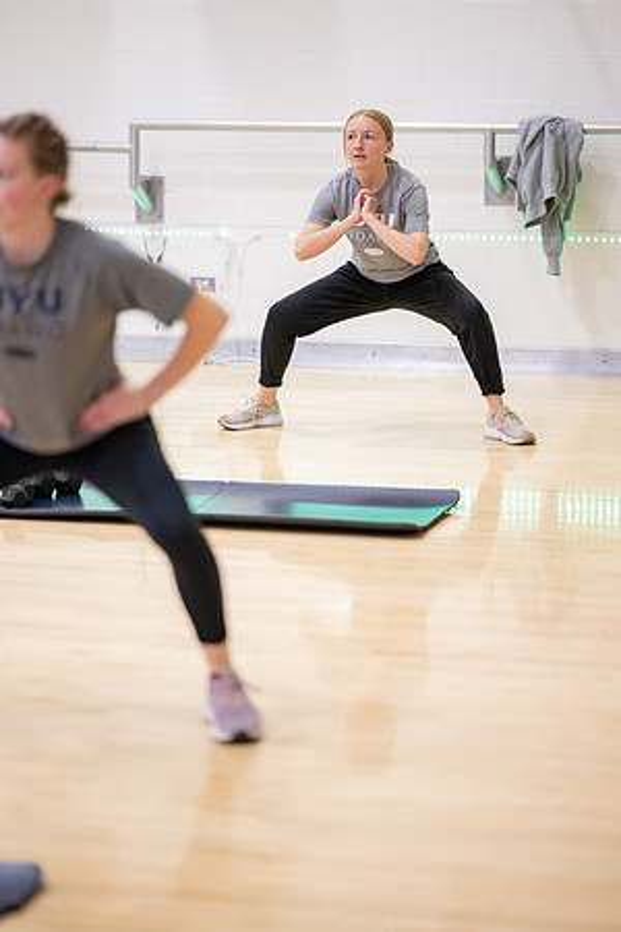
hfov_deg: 13.0
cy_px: 466
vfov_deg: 19.5
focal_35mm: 105
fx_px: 2717
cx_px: 310
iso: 5000
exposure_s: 1/500
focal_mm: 105
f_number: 1.4
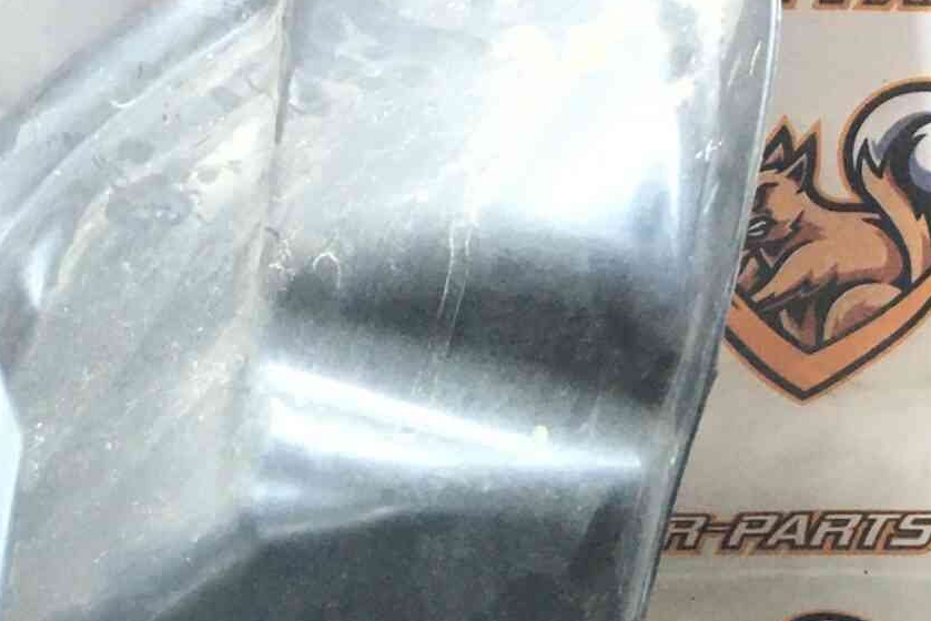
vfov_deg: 14.6
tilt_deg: -50.0
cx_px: 464
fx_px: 2380
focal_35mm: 92
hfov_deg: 22.1
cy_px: 664
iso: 50
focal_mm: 4.15
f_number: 2.2
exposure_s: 1/33
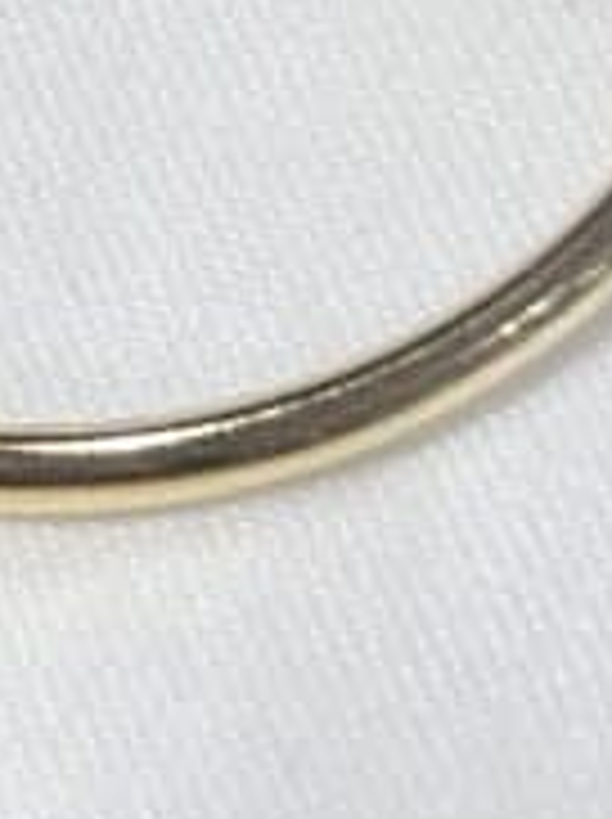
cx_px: -662
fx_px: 6923
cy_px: -342
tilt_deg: -56.5
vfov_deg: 6.7
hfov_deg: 5.0
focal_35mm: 293
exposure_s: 1/173
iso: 32
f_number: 1.6
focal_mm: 5.96
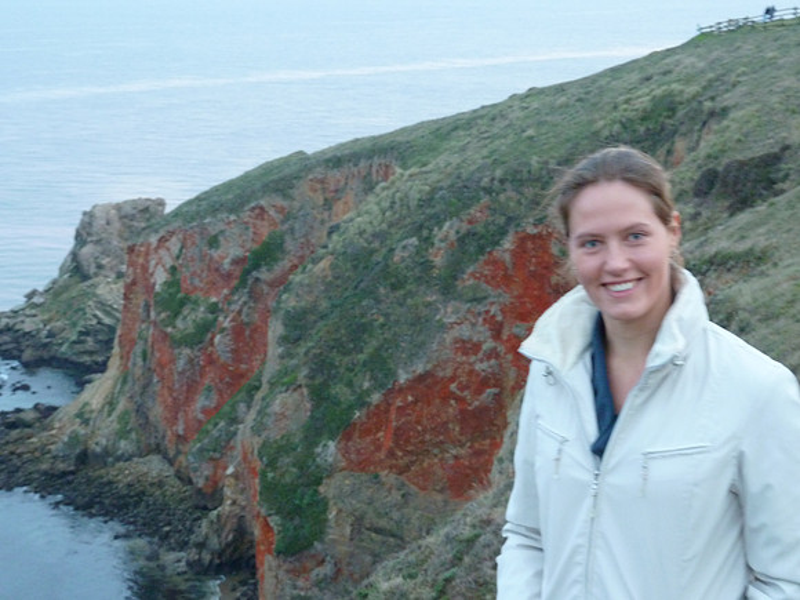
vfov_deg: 16.4
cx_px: 400
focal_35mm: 90
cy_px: 300
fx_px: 2080
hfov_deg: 21.8
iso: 400
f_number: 4.3
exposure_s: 1/6
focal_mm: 14.7
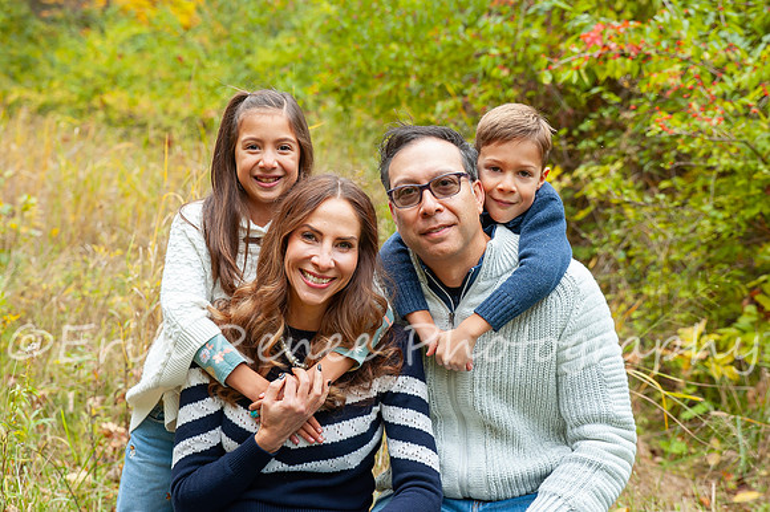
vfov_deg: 19.3
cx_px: 406
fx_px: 1504
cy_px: 204
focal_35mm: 70
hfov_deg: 28.7
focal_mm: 55
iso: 400
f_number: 4
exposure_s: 1/160
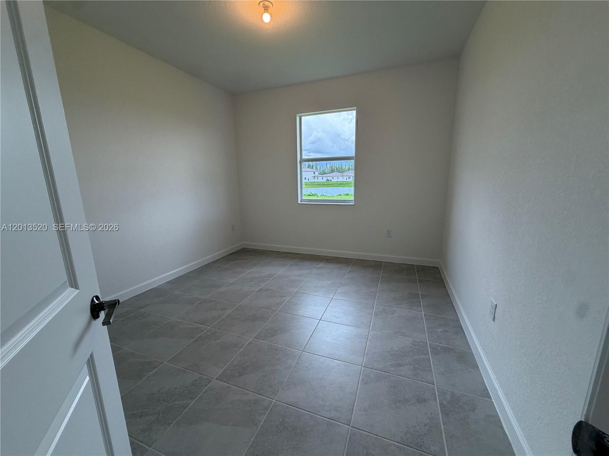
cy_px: 228
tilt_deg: -11.2
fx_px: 246
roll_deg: +1.6
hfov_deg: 102.1
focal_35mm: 14
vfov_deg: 85.7
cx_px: 304
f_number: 2.2
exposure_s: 1/120
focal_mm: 2.22
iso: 125
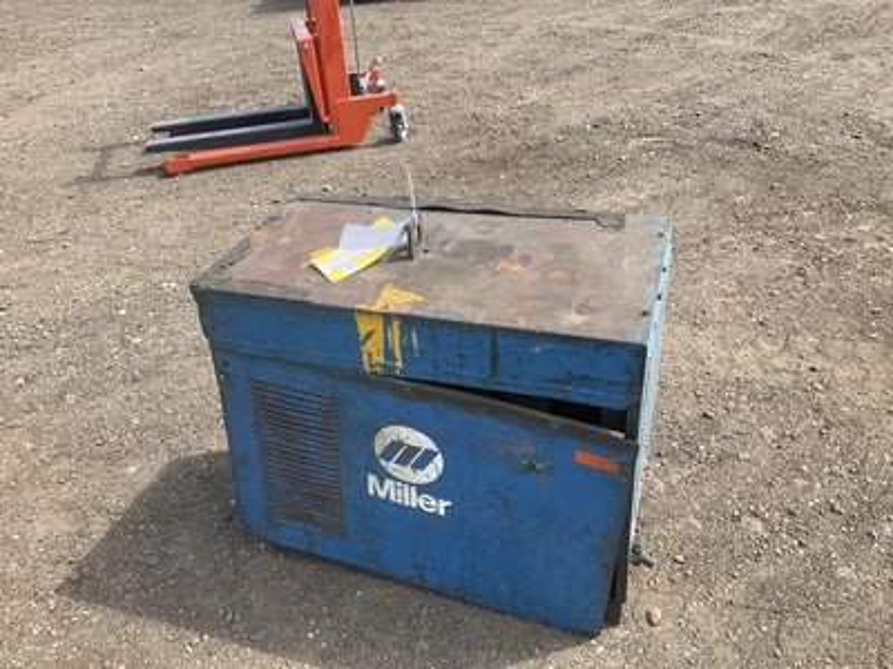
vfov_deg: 48.2
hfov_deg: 61.7
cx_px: 446
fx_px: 748
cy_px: 334
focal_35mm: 29
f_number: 1.8
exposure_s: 1/759
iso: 25
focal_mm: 3
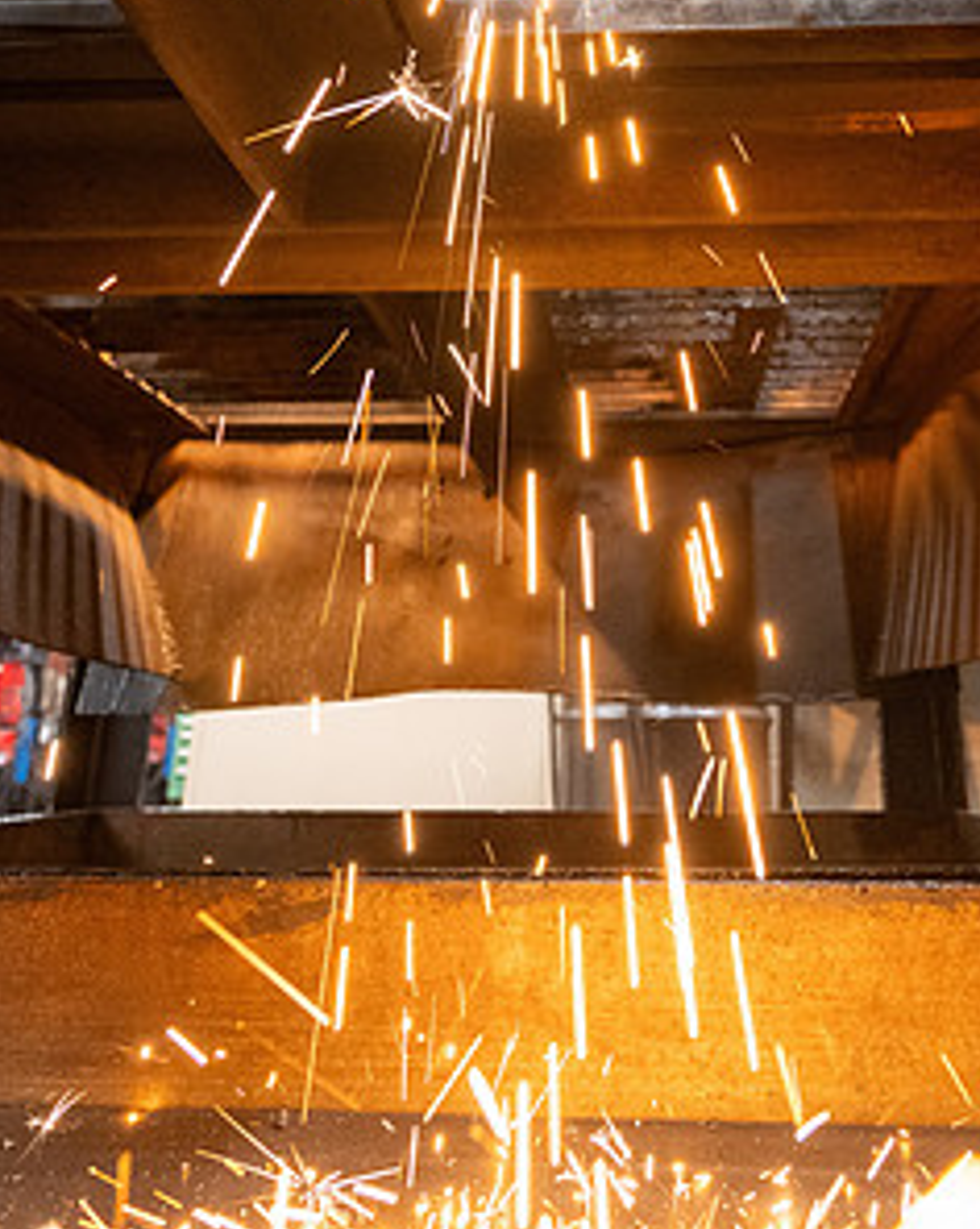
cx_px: 624
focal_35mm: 30
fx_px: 1090
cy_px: 374
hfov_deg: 47.9
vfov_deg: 57.1
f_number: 4
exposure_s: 1/125
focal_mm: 14
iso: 2500
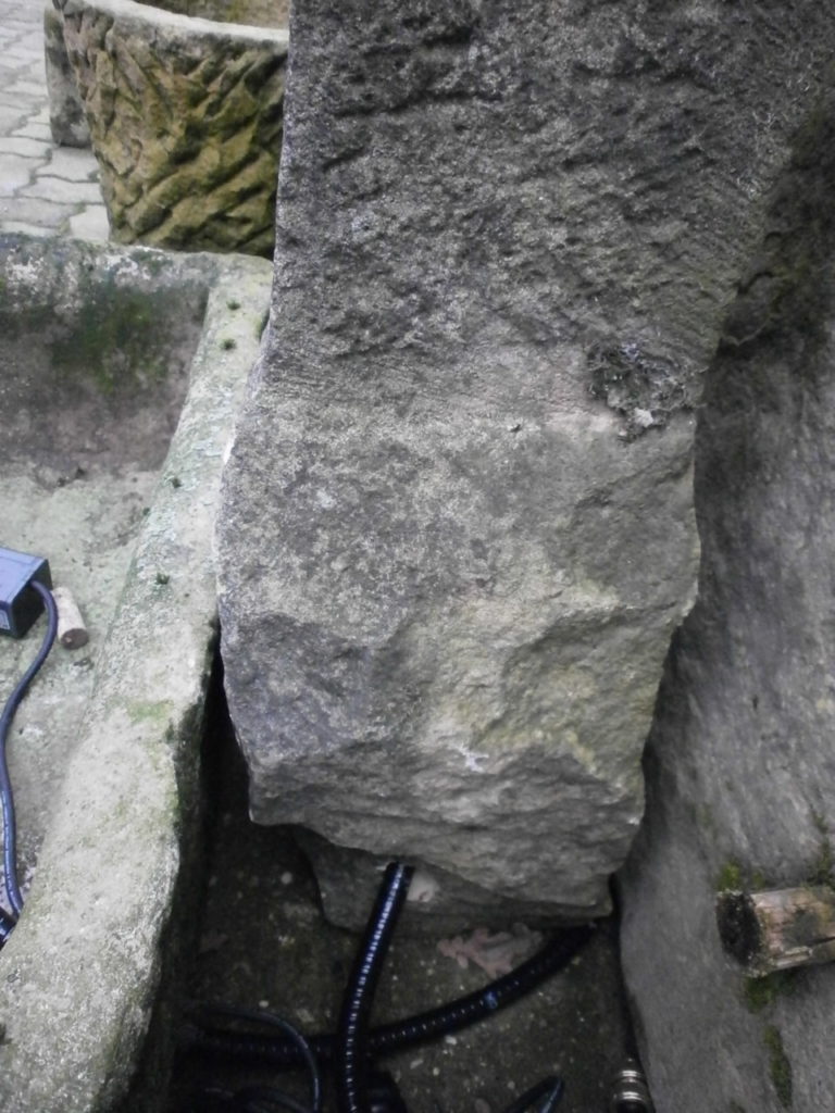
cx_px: 418
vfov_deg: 65.3
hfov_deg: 51.4
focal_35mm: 27
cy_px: 556
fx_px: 868
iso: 800
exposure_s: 1/200
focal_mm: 4.8
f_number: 2.9
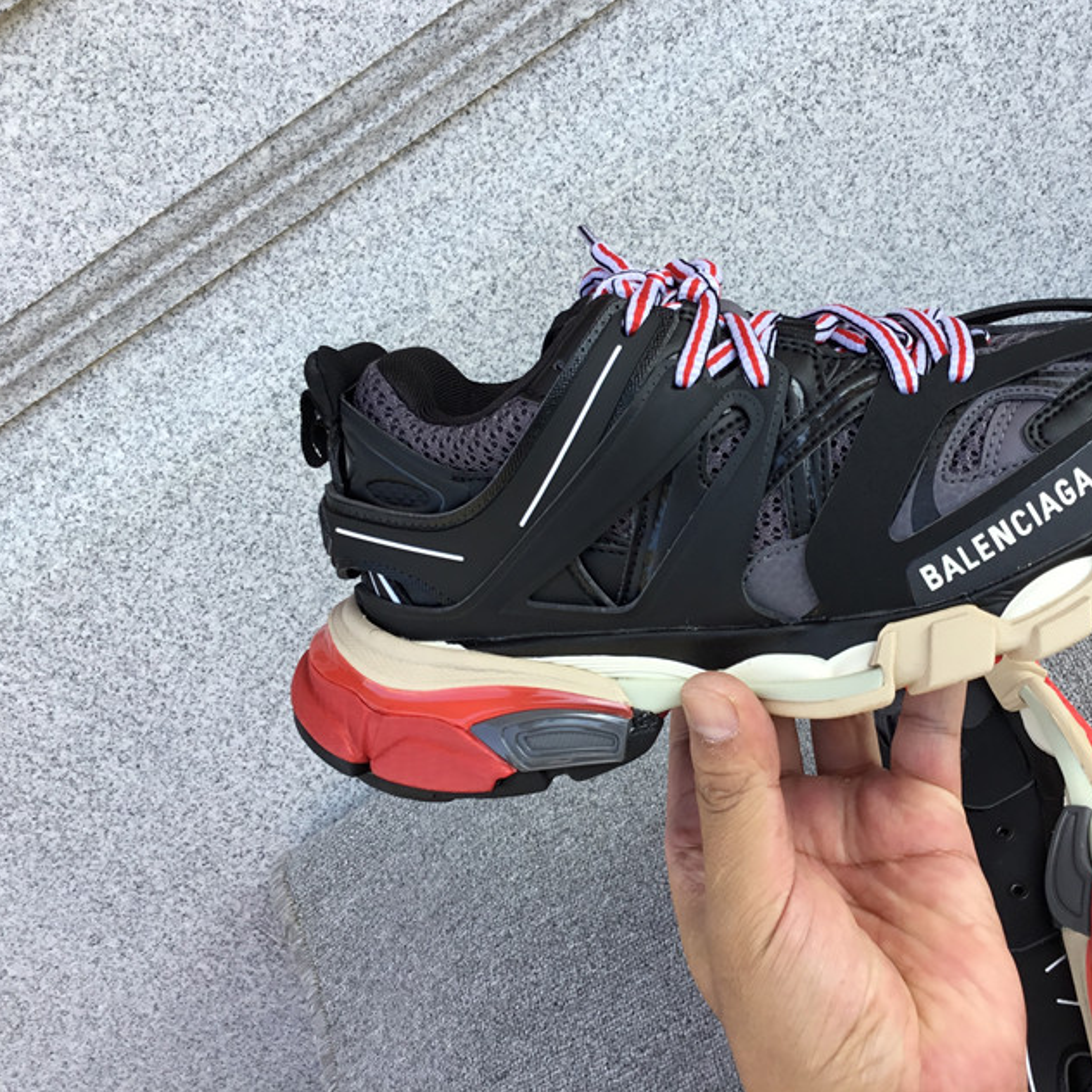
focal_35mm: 39
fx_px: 1392
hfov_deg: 42.4
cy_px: 514
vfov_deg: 42.8
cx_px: 702
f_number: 2.4
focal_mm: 3.3
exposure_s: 1/183
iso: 25
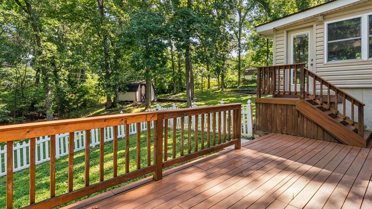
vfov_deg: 55.7
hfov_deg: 86.5
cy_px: 92
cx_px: 199
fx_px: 197
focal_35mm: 20
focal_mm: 15.8
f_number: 22
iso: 100
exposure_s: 1/2.5
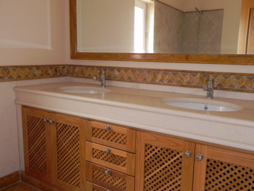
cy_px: 96
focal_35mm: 33
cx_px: 127
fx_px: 242
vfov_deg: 42.9
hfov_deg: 55.4
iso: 200
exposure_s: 1/30
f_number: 2.8
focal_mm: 5.9
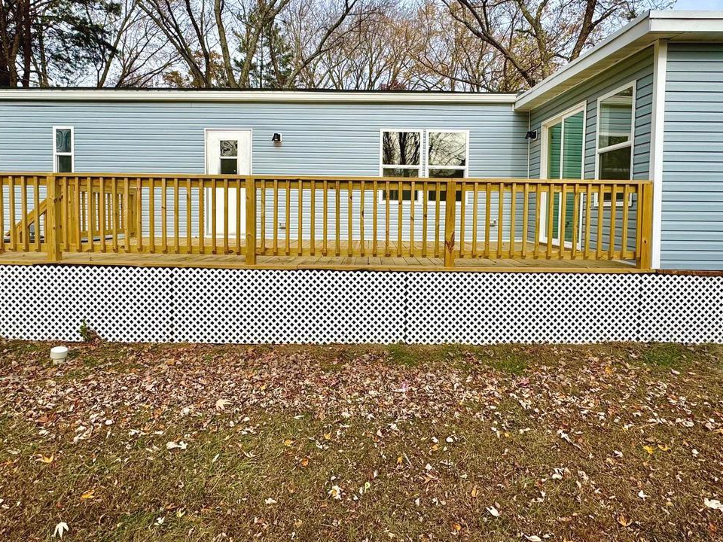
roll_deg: -1.3
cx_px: 370
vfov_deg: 63.1
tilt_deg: -2.7
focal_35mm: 21
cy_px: 226
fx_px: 439
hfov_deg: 79.0
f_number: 2.2
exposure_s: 1/1506
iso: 40
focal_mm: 2.22
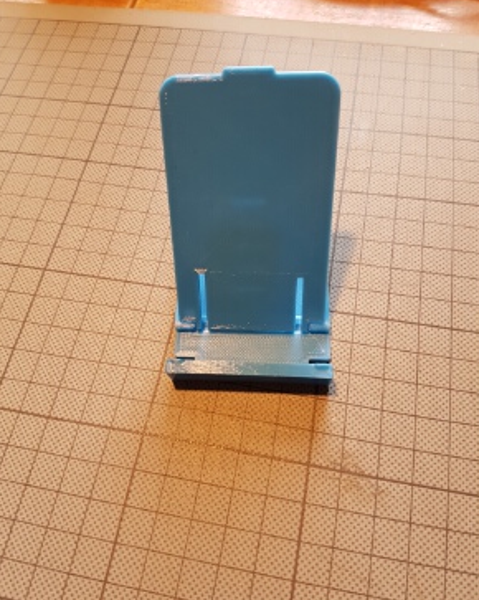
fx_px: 497
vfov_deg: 62.2
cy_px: 298
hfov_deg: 51.5
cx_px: 243
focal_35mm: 28
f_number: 1.7
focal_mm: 4.2
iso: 200
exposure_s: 1/100
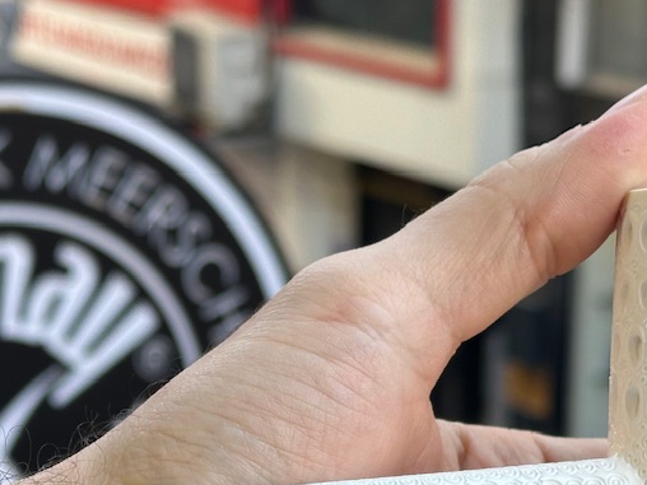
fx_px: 2262
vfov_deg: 12.2
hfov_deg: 16.2
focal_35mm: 121
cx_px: 215
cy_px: 428
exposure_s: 1/222
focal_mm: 6.86
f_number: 1.78
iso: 64
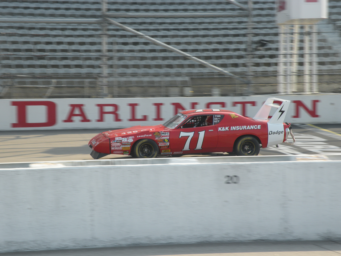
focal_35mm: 119
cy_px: 128
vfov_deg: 12.5
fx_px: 1172
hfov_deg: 16.6
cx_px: 170
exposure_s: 1/313
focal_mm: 21
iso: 64
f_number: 4.5
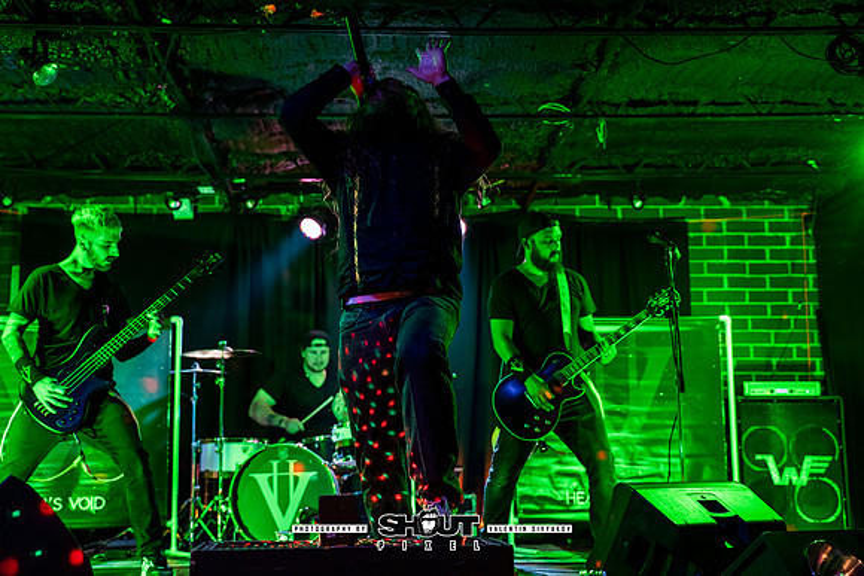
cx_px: 432
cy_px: 288
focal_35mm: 48
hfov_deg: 41.4
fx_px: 1144
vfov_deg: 28.3
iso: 2500
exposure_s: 1/200
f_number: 2.8
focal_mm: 47
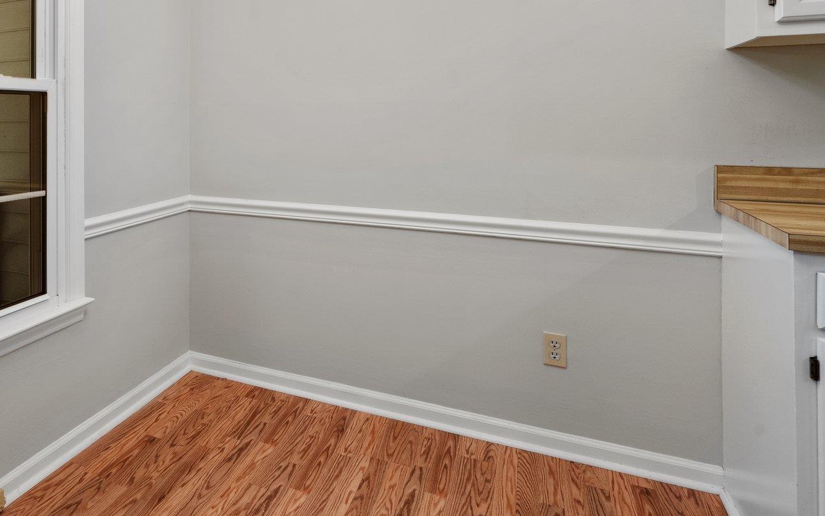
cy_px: 112
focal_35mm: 26
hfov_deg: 65.9
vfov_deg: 45.5
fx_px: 585
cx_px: 204
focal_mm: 16
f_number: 8
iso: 400
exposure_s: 1/1.43
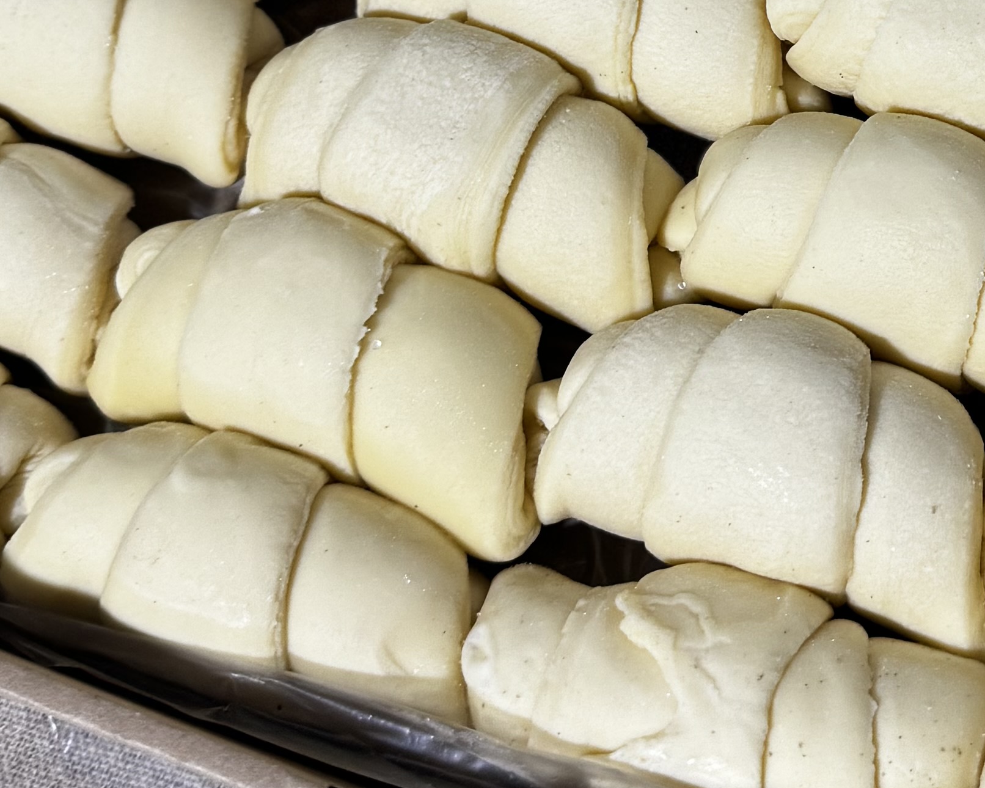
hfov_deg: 22.4
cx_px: 888
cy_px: -195
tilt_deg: -61.6
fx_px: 2420
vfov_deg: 17.5
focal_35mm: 83
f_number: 1.78
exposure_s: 1/50
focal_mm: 6.76
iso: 125
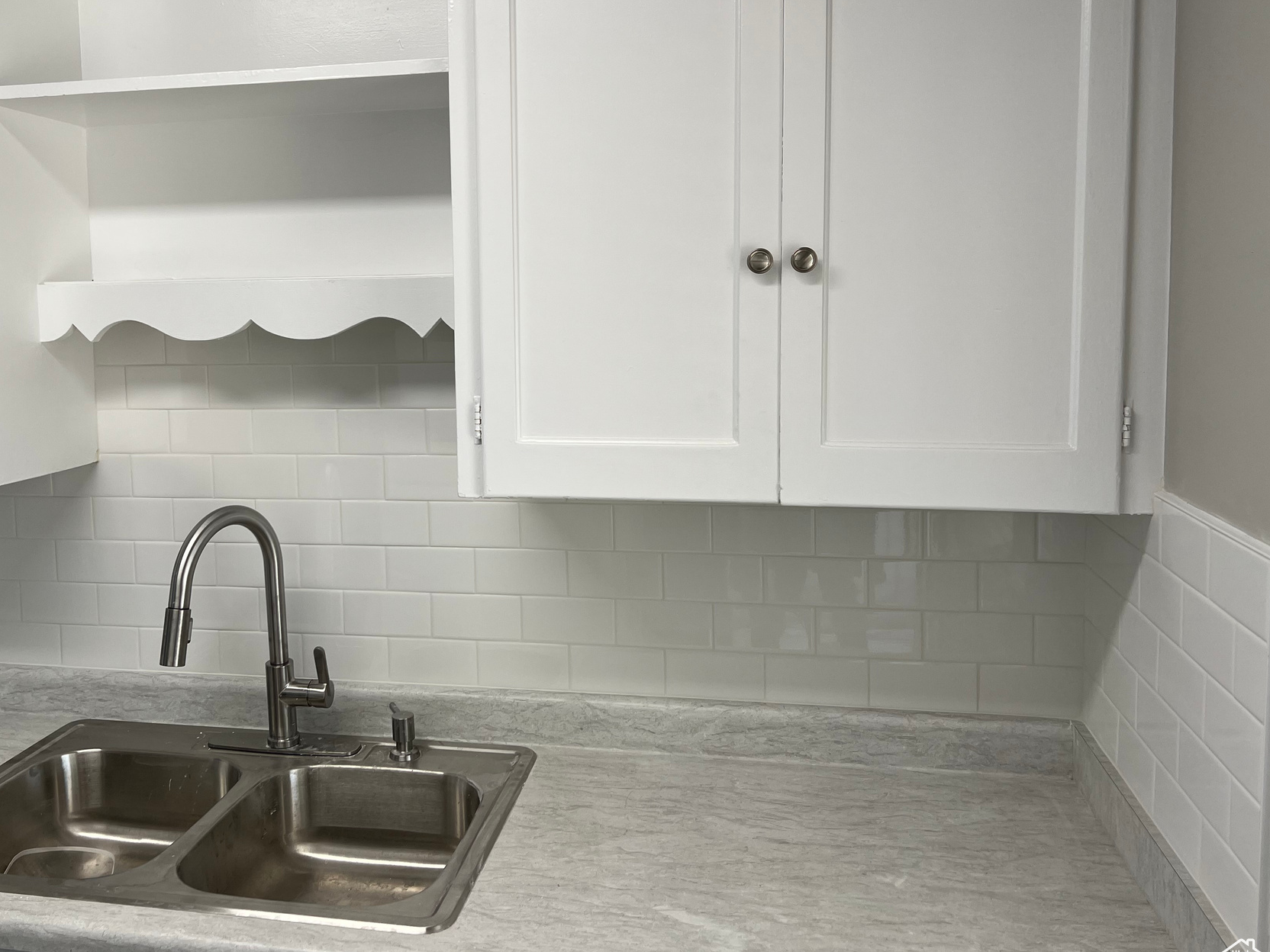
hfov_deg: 56.3
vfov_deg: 44.0
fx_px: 1174
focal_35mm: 32
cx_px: 494
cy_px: 407
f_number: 1.5
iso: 32
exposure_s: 1/129
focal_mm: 5.7
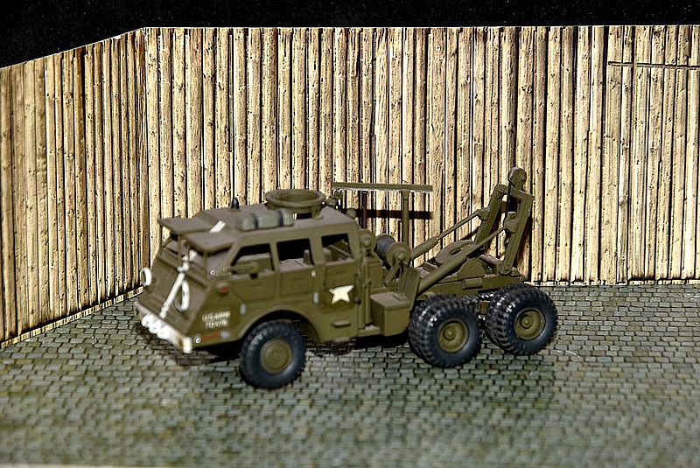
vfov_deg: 8.7
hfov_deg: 13.0
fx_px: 3065
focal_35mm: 158
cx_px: 350
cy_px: 234
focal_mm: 105
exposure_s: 1/60
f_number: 8
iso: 100
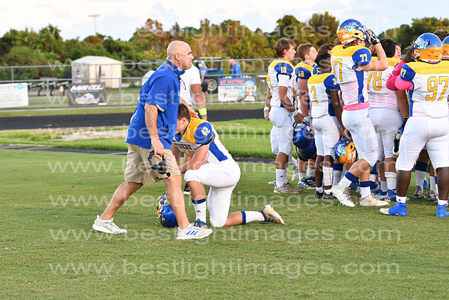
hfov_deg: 19.5
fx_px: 1310
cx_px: 224
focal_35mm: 105
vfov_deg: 13.0
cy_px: 150
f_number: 4
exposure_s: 1/320
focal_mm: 70
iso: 640
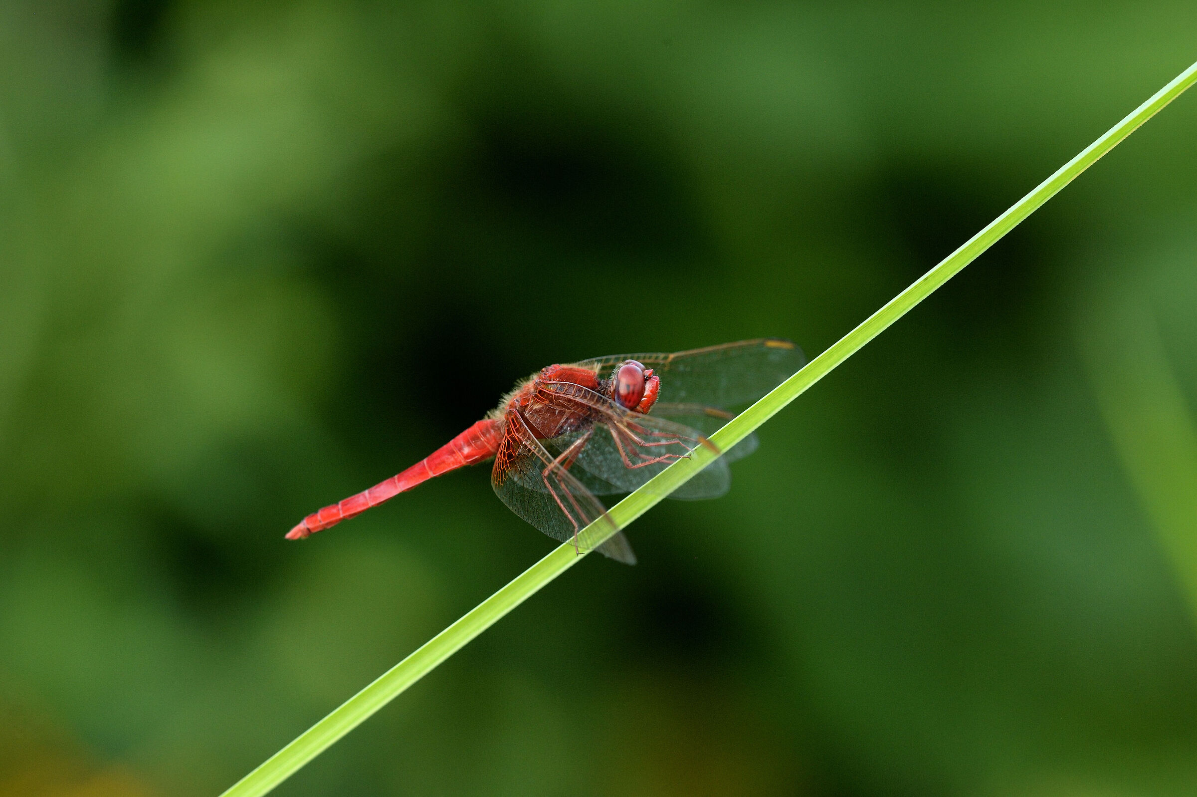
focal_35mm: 200
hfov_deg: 10.3
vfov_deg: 6.9
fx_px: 6646
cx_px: 598
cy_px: 398
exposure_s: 1/500
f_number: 8
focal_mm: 200
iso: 1000
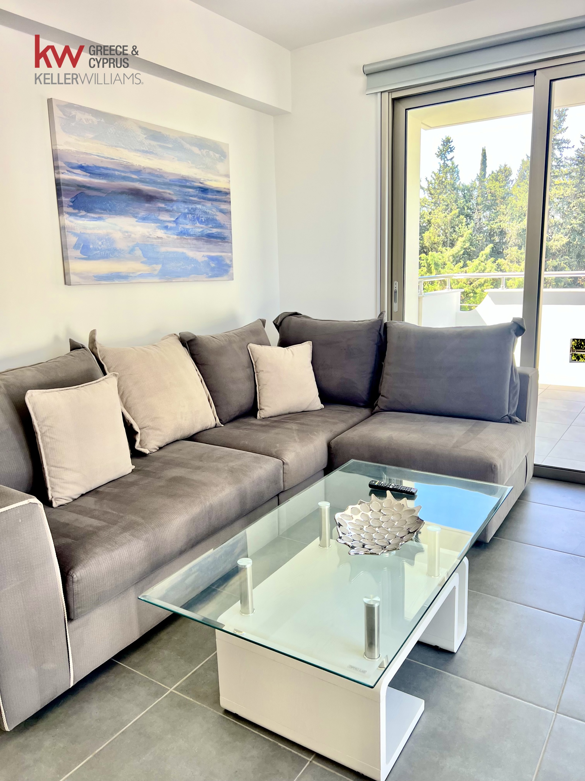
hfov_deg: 53.1
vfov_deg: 67.3
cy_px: 390
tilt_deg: -12.0
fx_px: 586
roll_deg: +0.9
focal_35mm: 26
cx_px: 292
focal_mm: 5.7
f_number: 1.5
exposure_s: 1/150
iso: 40
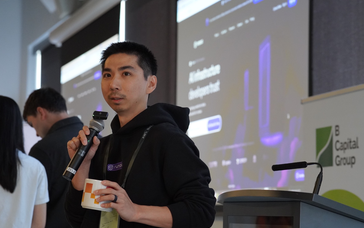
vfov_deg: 11.3
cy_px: 120
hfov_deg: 18.0
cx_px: 182
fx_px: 1146
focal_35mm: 116
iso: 3200
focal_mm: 75
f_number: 4
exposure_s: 1/160
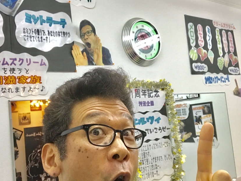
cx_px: 116
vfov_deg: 36.0
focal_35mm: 40
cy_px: 90
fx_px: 279
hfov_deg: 46.8
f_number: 2.2
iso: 32
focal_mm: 2.87
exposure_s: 1/30
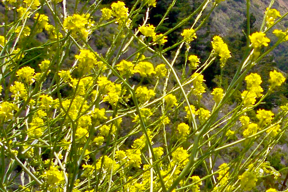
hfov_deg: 17.1
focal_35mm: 109
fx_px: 872
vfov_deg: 12.3
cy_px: -30
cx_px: 419
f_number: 8.7
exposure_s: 1/200
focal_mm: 6.3
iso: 80
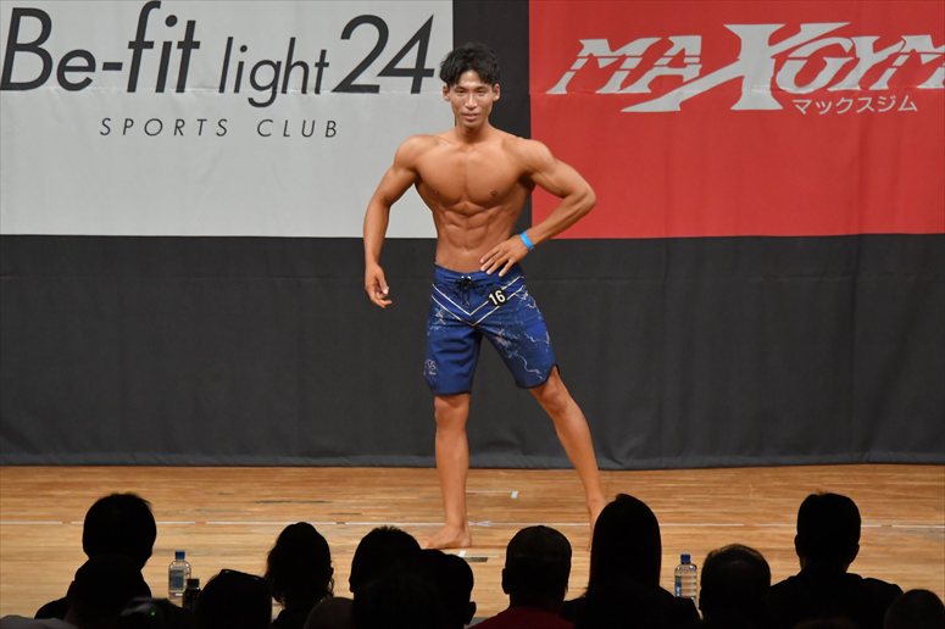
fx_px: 6297
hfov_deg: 8.6
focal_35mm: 240
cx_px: 472
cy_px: 314
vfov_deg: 5.7
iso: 6400
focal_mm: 160
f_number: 5.6
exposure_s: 1/400
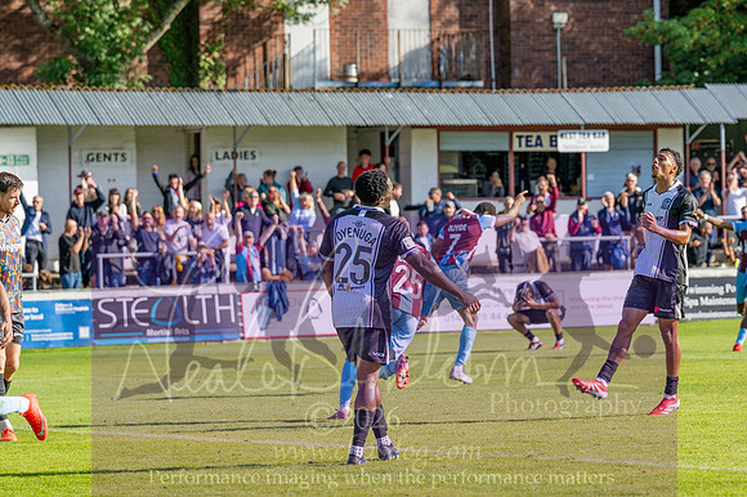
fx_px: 3878
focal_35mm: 187
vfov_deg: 7.3
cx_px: 374
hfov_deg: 11.0
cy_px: 248
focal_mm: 125
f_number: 4
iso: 400
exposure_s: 1/2500
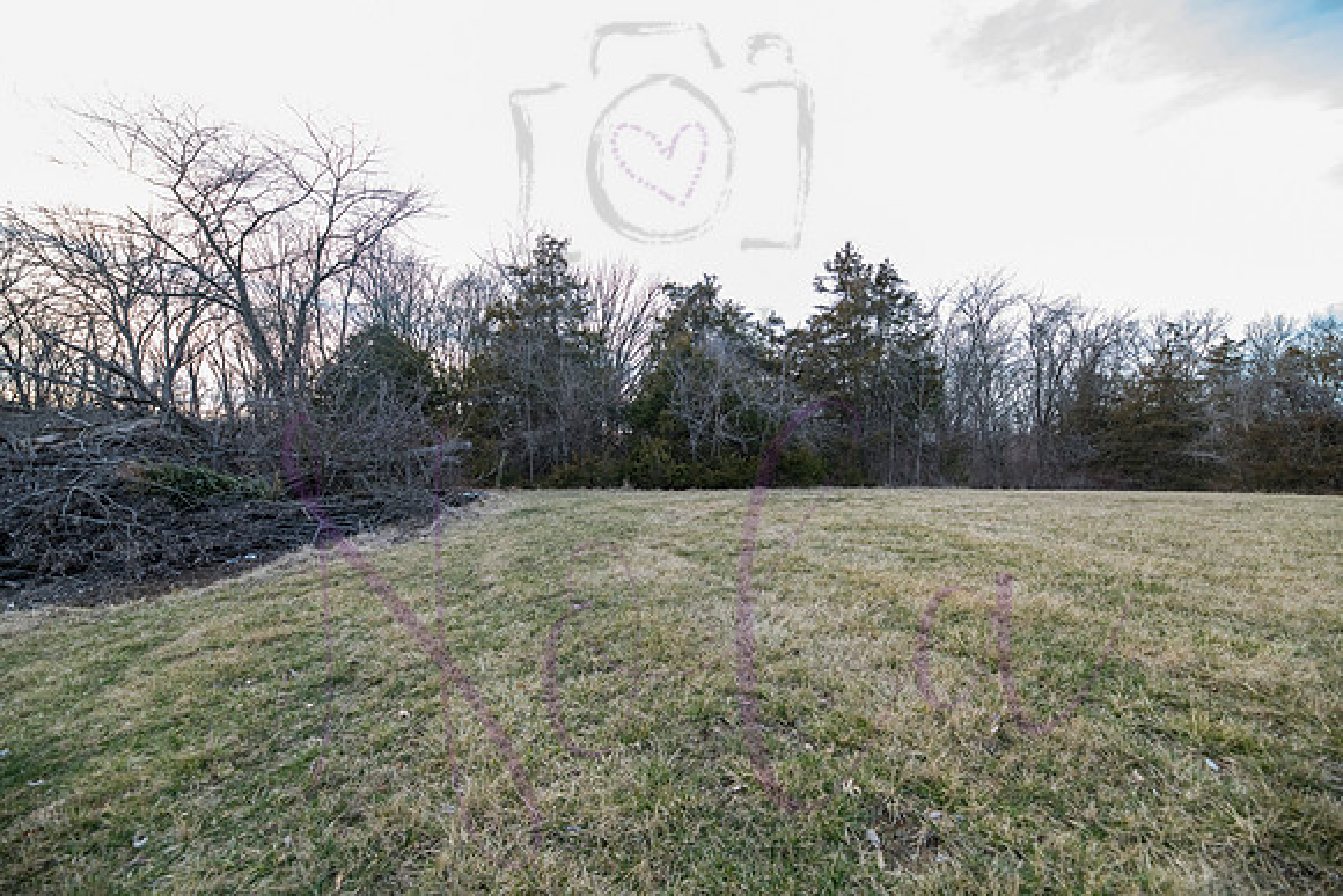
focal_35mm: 14
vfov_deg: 81.2
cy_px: 448
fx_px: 522
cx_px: 672
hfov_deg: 104.2
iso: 400
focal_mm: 14
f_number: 5
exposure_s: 1/160
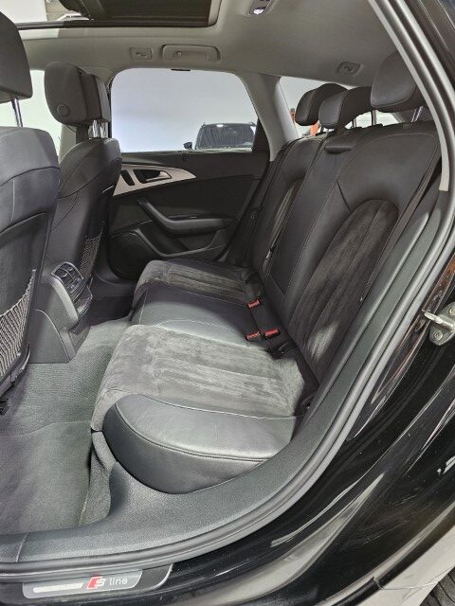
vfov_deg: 73.9
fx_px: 403
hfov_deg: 58.9
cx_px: 228
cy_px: 303
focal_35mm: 23
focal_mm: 6.3
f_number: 1.7
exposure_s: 1/50
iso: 800
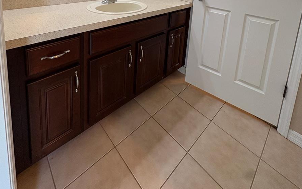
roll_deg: -4.2
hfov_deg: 85.1
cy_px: -8
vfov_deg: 47.2
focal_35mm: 20
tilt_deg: -8.4
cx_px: 151
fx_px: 165
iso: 125
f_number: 2.2
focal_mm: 2.22
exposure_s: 1/60
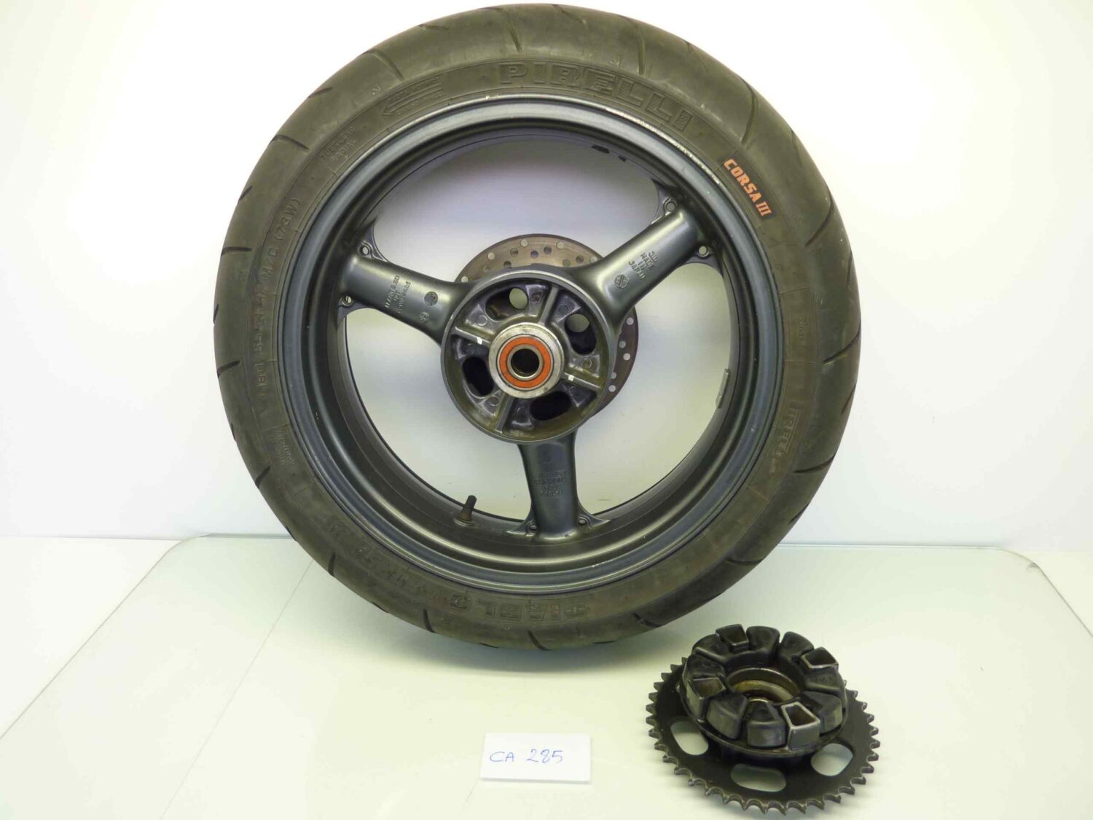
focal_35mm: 26
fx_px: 821
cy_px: 410
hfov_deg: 67.3
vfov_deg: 53.1
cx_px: 546
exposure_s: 1/20
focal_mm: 4.1
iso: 80
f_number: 3.3
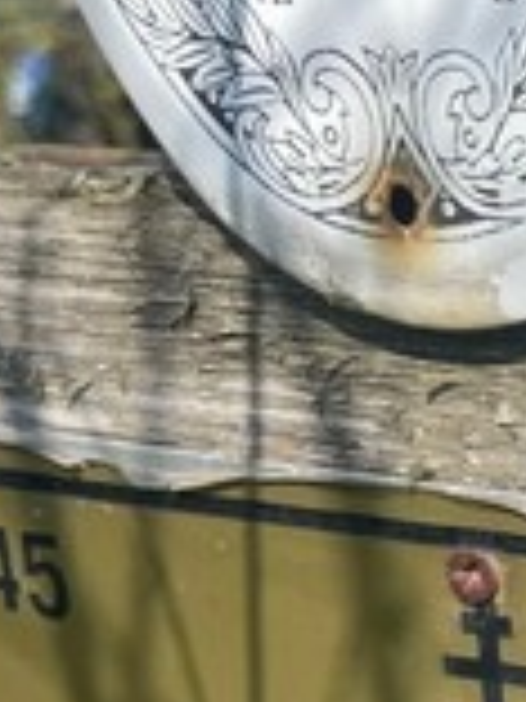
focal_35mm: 133
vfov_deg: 14.3
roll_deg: +1.5
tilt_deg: -22.0
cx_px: 1155
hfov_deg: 10.1
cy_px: 868
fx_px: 2695
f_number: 1.6
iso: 32
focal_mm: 4.2
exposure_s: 1/1916
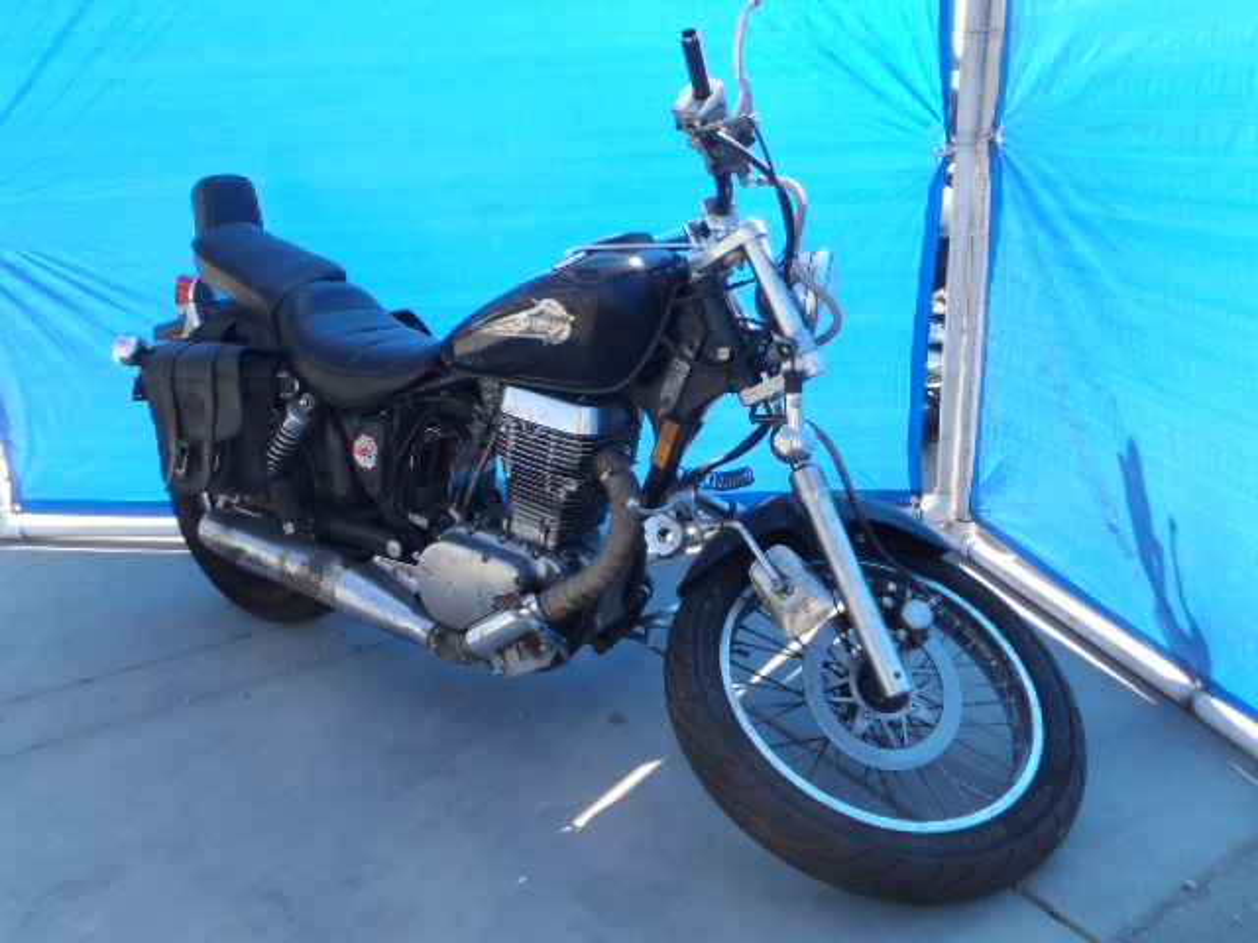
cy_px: 472
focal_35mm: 28
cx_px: 629
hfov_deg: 63.4
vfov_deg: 49.7
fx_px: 1018
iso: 80
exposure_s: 1/125
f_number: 4.5
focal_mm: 5
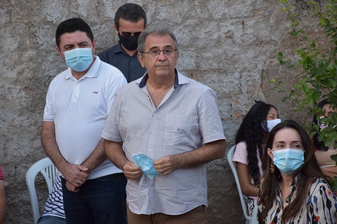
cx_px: 168
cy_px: 112
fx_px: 1334
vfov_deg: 9.6
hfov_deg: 14.4
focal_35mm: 142
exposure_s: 1/160
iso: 400
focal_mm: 95
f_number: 6.3
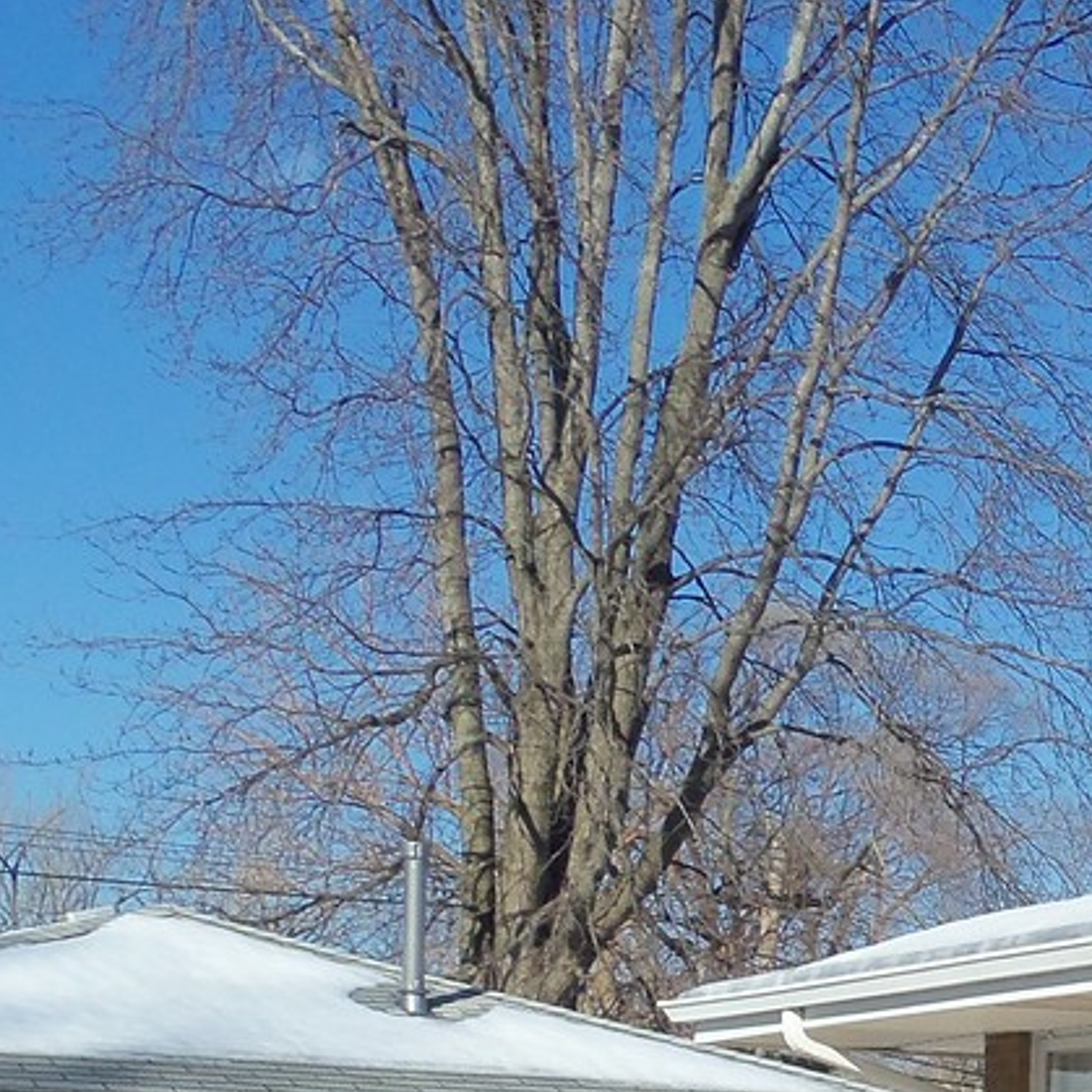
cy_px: 1298
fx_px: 3141
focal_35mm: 88
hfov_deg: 17.7
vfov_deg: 18.7
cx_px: 1645
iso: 80
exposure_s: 1/160
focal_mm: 5.2
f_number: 8.6
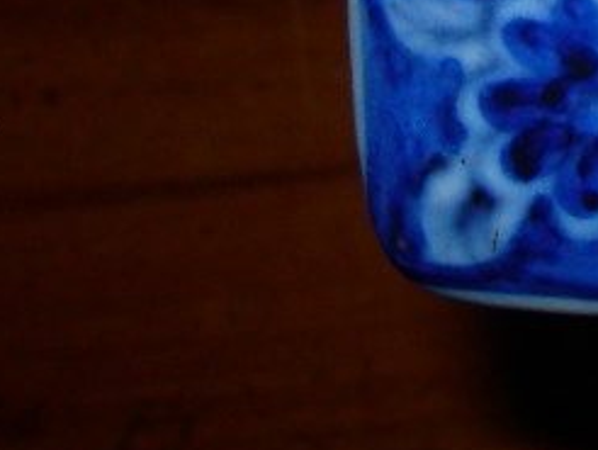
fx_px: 2732
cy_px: -331
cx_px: 1074
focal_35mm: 158
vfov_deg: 9.0
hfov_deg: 11.6
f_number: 4.8
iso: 50
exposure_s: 1/60.1
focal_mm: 7.8
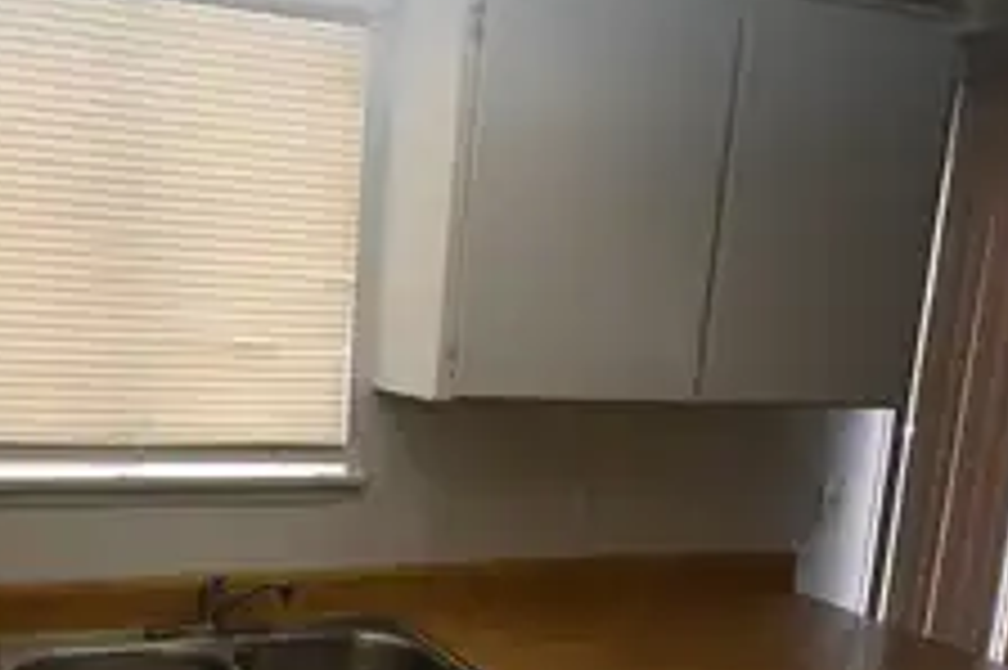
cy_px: 474
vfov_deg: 37.3
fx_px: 976
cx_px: 270
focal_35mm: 35
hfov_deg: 52.5
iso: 200
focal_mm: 13
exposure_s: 1/125
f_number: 5.6
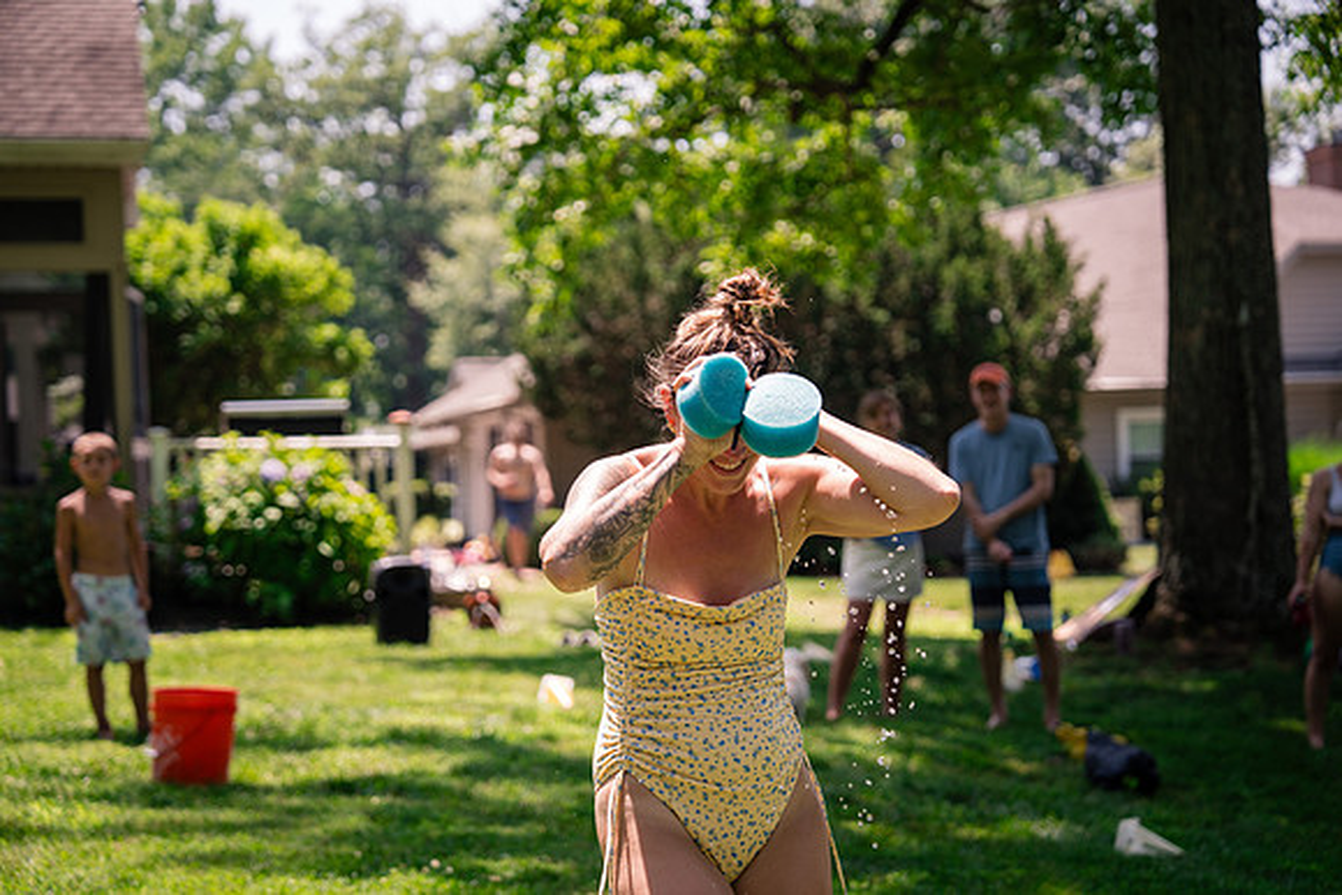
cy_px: 448
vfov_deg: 19.5
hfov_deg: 28.8
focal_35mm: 70
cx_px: 671
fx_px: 2610
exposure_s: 1/1600
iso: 250
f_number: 2.8
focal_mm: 70
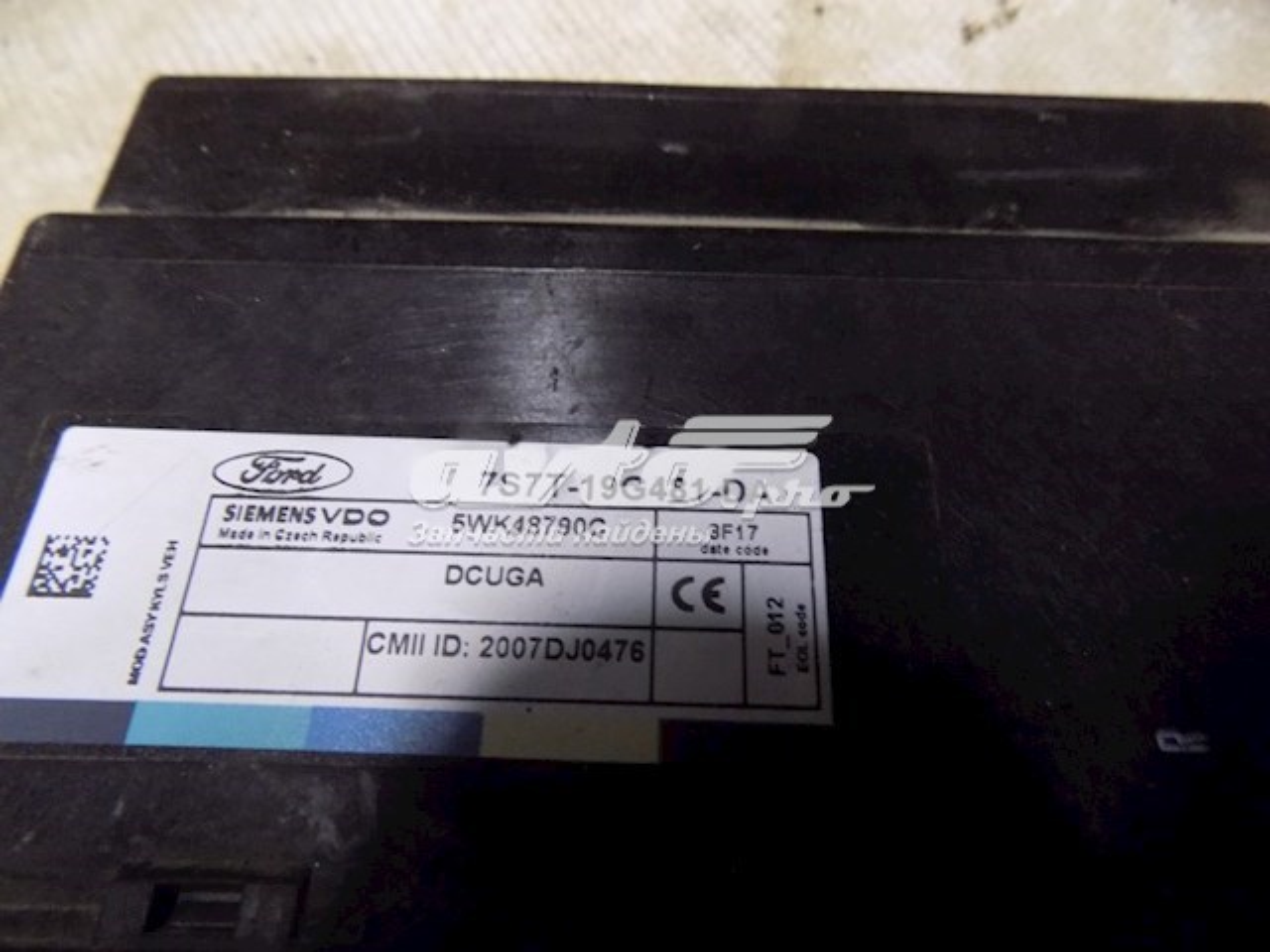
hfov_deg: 73.9
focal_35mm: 23
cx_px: 635
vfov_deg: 58.9
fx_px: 844
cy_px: 476
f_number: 3.1
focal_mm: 4
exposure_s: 1/20
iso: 400
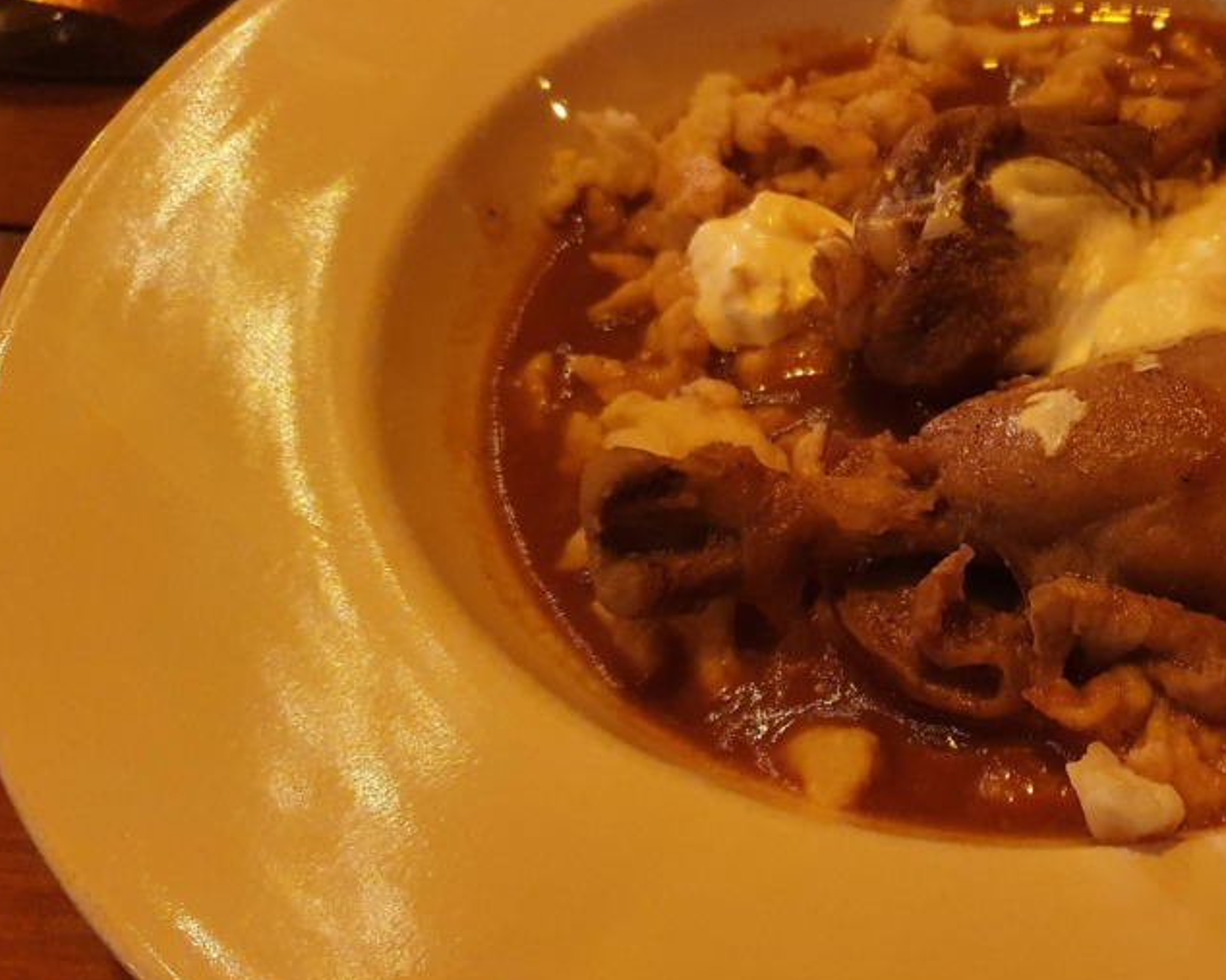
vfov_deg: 36.5
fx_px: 1487
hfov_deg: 42.8
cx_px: 973
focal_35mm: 41
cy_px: 450
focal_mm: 4.32
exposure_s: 1/33
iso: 640
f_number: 1.5
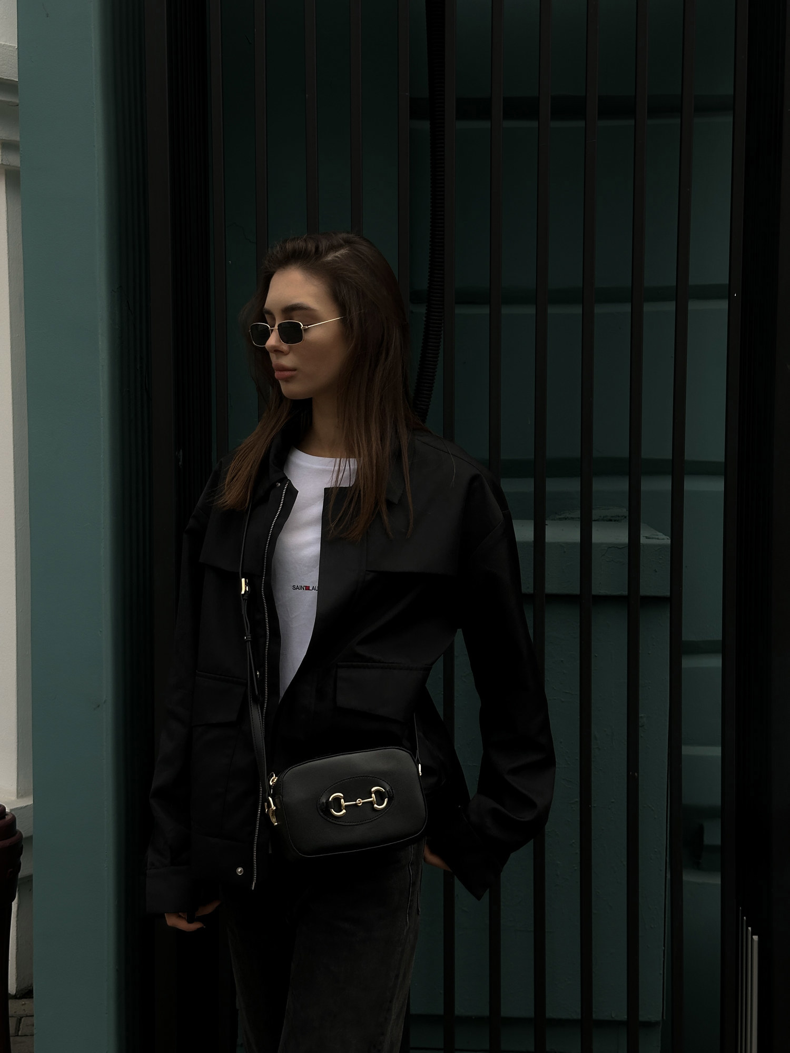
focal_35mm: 48
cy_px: 526
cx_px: 395
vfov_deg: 39.7
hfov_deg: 30.3
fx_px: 1461
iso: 64
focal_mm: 6.86
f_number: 1.8
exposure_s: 1/2400
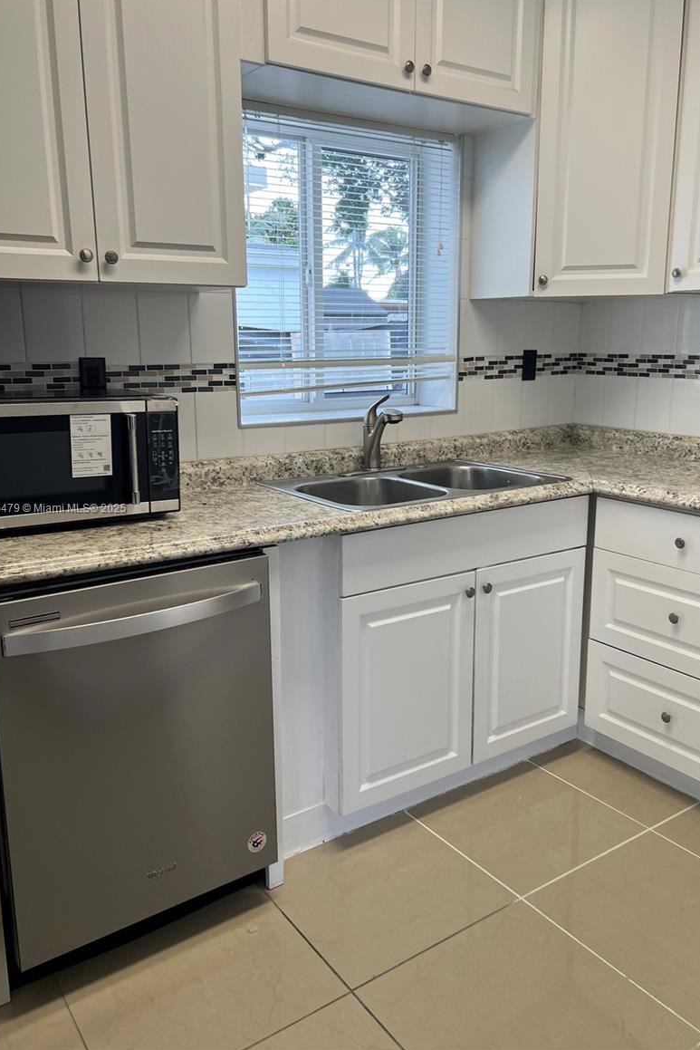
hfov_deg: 46.4
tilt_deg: -8.3
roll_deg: -1.8
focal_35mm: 28
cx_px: 368
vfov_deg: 65.5
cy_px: 509
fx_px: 816
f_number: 1.5
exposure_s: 1/120
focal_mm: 5.7
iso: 50
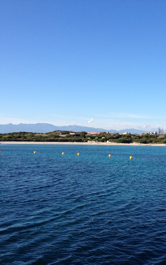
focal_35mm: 50
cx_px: 151
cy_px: 131
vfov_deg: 40.3
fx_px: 362
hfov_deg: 25.0
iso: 64
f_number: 2.4
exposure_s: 1/1284
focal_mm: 4.28
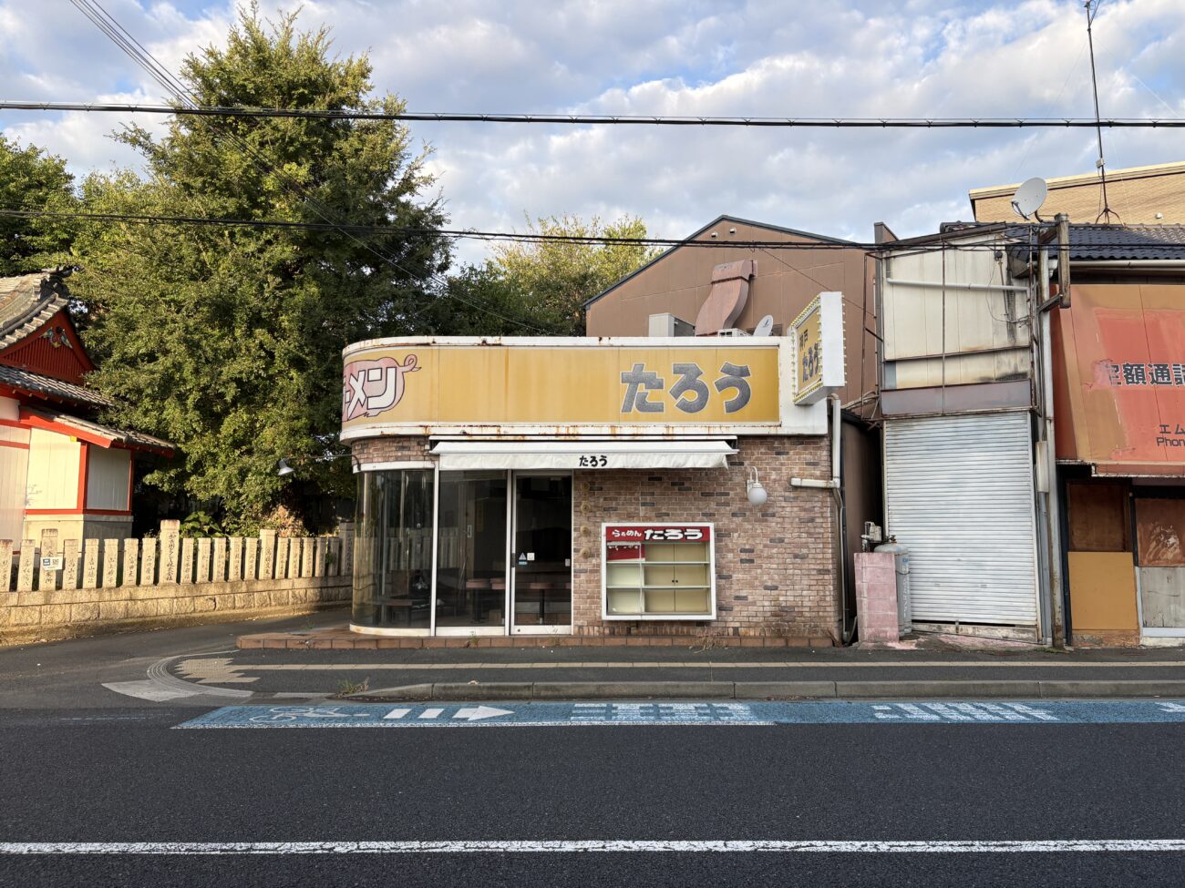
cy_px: 444
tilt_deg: +6.7
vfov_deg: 53.1
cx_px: 592
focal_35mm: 26
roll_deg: +0.8
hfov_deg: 67.3
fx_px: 890
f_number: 1.6
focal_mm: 5.96
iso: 50
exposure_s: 1/764
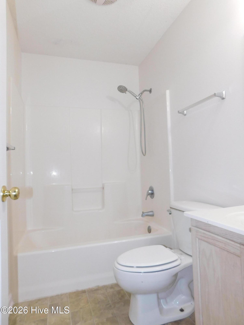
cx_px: 122
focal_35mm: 23
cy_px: 162
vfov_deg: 73.9
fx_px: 216
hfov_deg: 58.9
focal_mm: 4
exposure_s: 1/30
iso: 160
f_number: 3
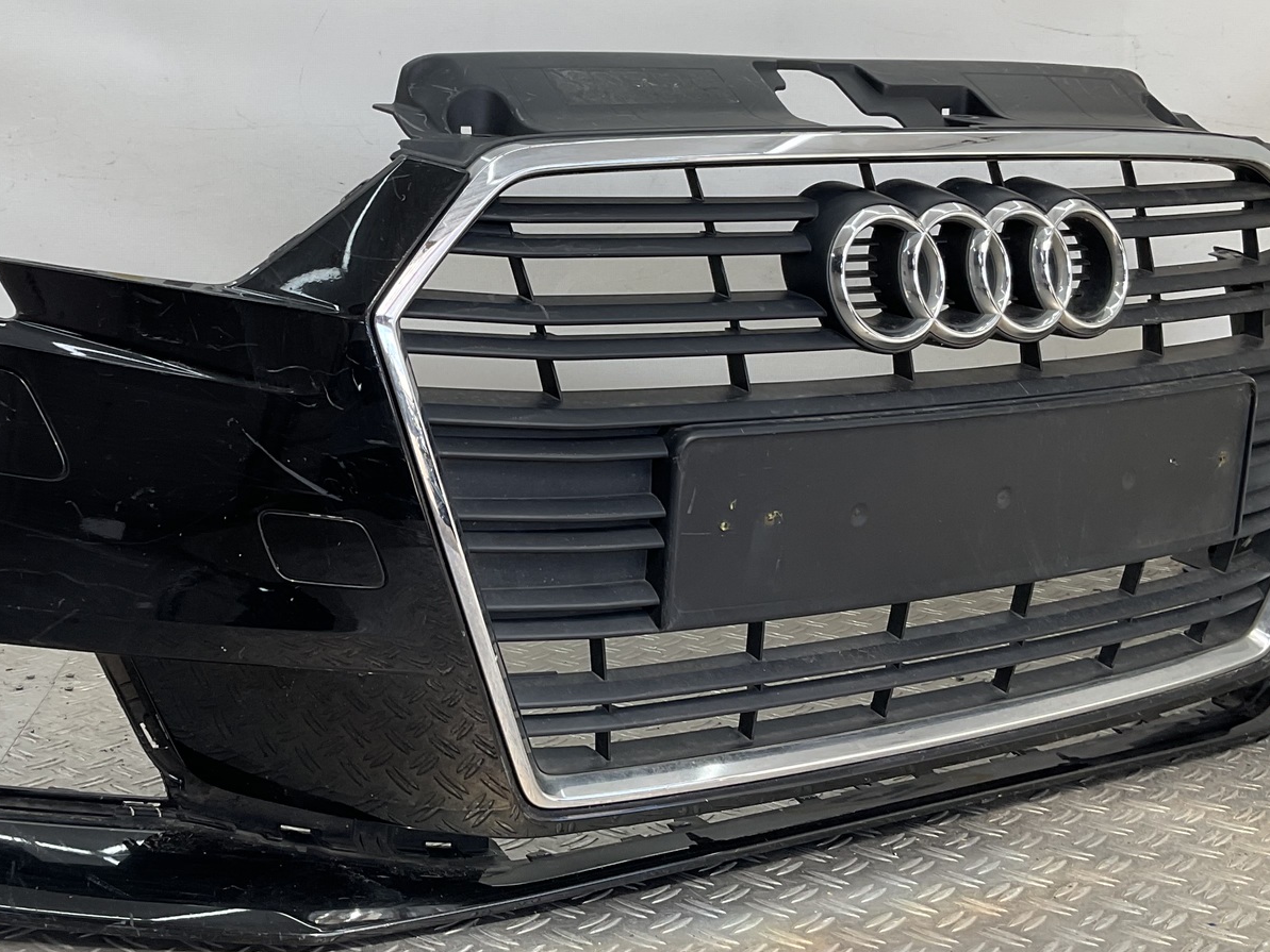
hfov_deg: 38.6
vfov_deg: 29.6
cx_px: 448
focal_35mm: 49
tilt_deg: -5.9
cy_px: 362
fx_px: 1798
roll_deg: -0.7
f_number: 1.8
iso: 16
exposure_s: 1/163
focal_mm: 3
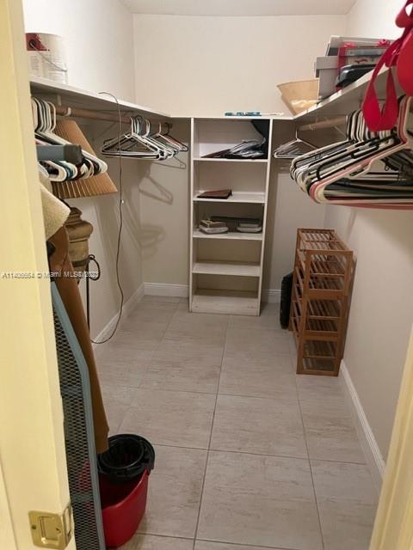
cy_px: 275
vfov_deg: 67.3
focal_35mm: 26
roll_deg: -1.0
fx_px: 414
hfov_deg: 53.1
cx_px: 206
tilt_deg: -16.5
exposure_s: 1/60
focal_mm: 5.1
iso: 500
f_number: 1.6
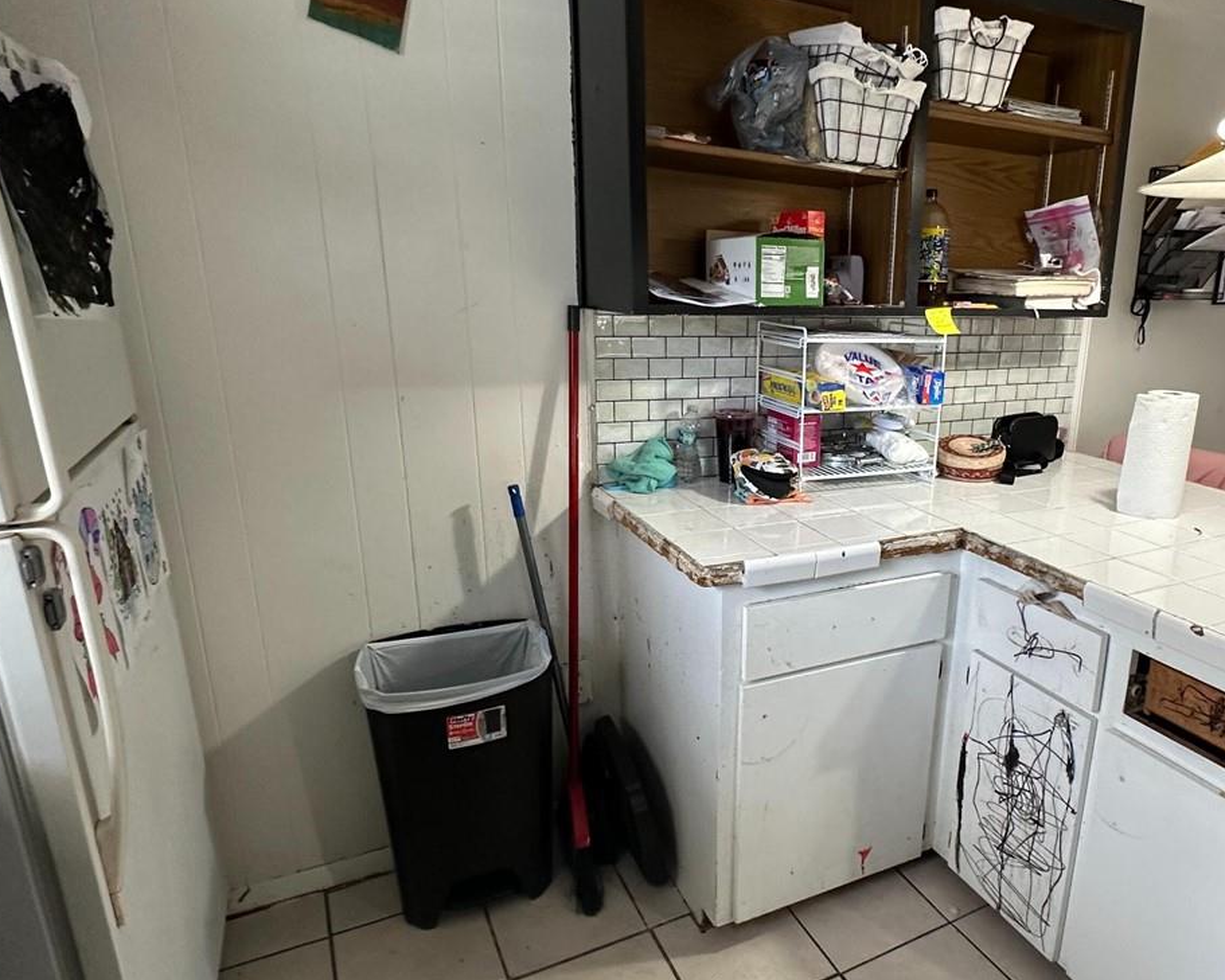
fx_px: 870
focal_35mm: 24
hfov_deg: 68.7
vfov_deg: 58.7
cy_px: 520
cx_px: 797
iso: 250
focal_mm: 2.22
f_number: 2.2
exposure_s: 1/60
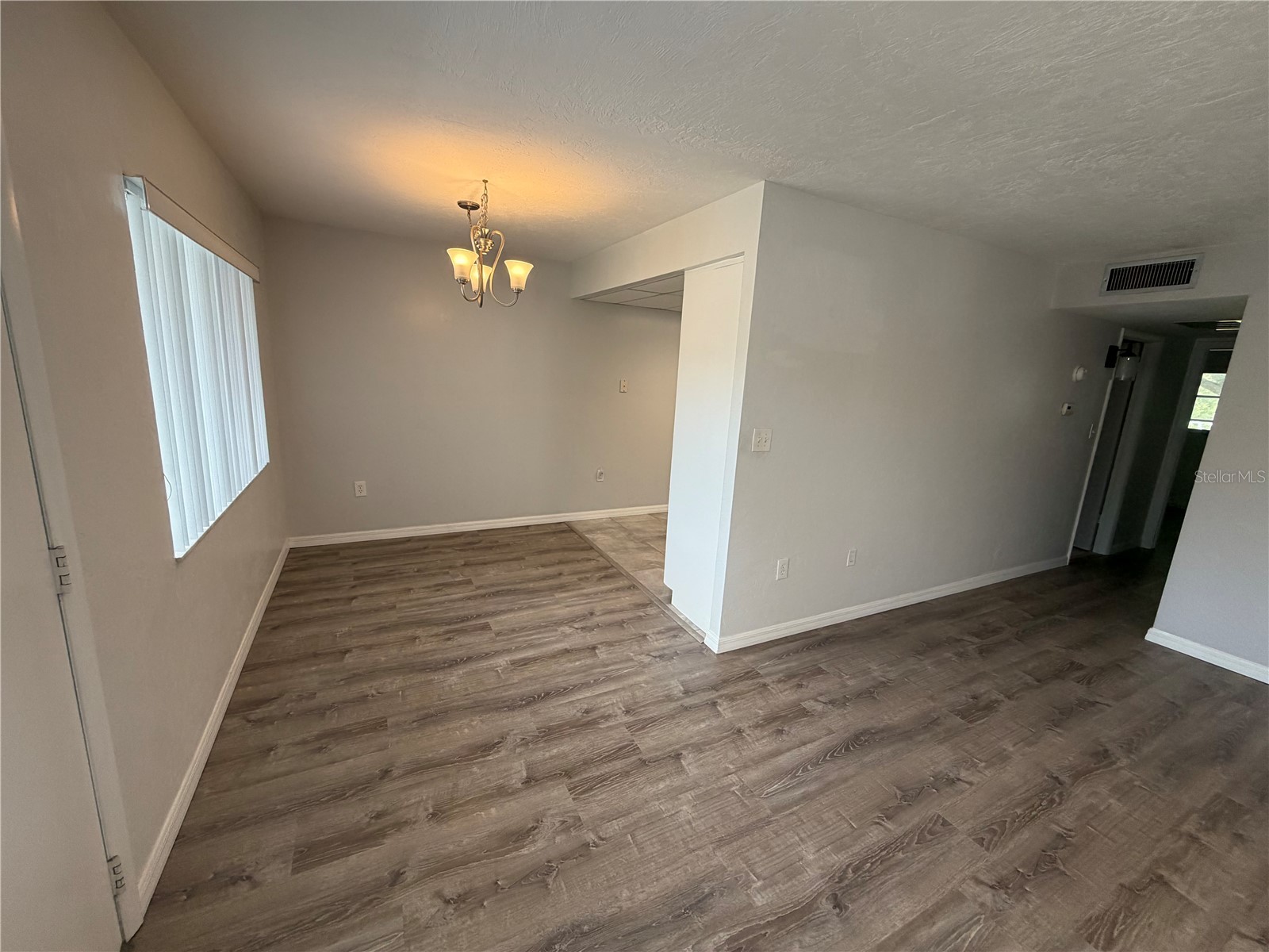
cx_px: 634
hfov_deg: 102.1
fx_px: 513
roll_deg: -3.9
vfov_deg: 85.7
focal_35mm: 14
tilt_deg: -12.0
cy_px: 476
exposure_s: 1/121
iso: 200
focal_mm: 2.22
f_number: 2.2
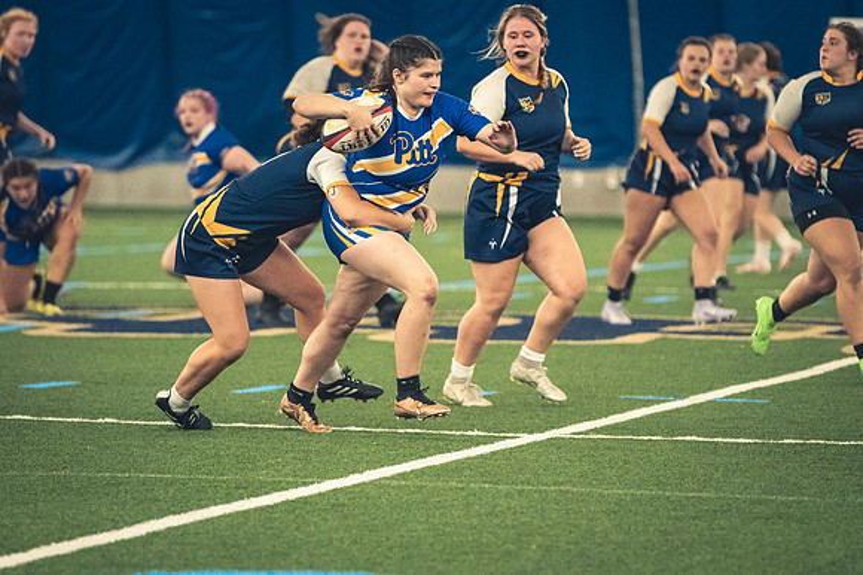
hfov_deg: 6.9
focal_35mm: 300
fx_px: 7187
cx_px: 432
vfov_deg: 4.6
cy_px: 288
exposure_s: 1/500
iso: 12800
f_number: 2.8
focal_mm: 200
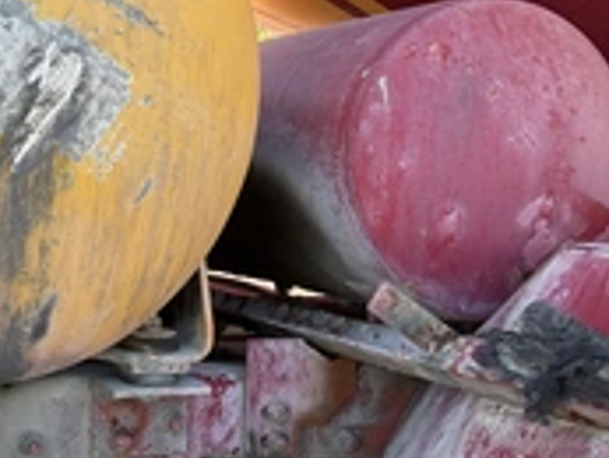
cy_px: 183
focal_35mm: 67
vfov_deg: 21.9
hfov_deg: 27.2
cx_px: -11
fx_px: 1180
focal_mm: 3
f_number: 1.8
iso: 20
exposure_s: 1/151
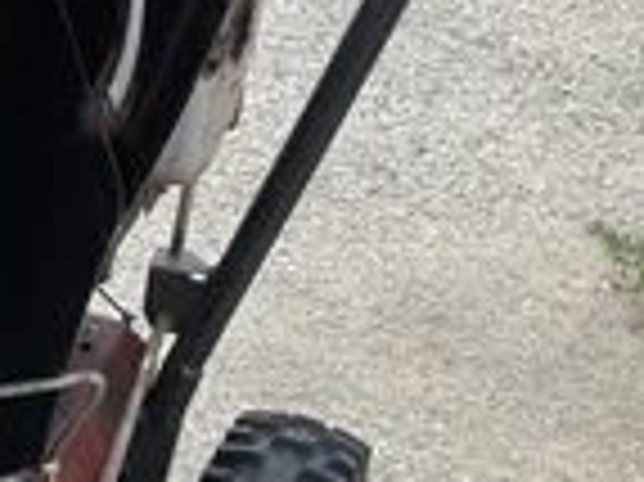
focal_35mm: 81
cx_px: -234
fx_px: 1506
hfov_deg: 21.4
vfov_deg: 17.9
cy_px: 432
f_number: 1.8
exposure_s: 1/106
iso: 64
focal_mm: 3
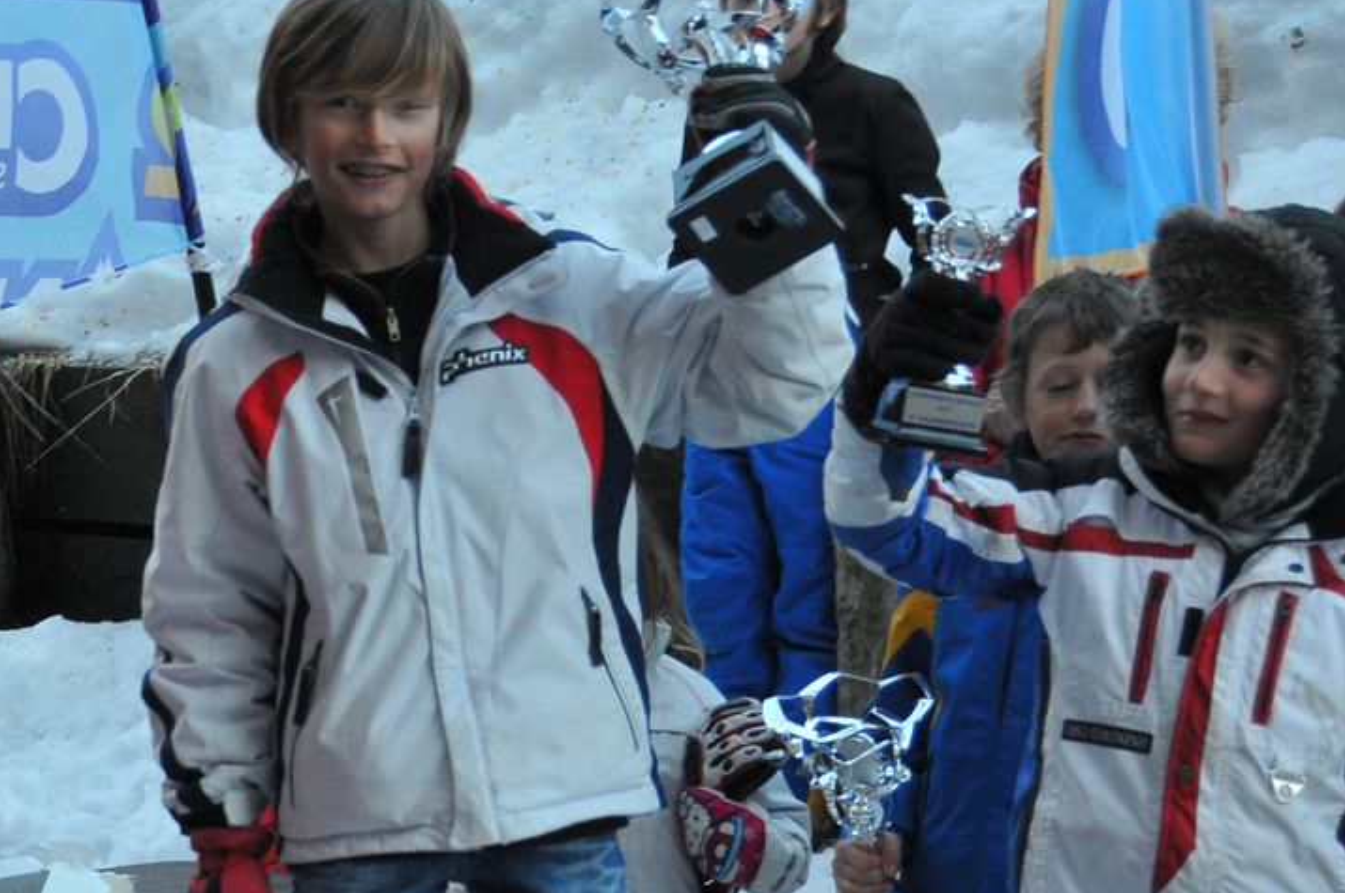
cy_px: 736
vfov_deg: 7.3
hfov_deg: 10.8
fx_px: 7016
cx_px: -126
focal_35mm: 188
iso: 640
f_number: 5.6
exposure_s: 1/100
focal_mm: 56
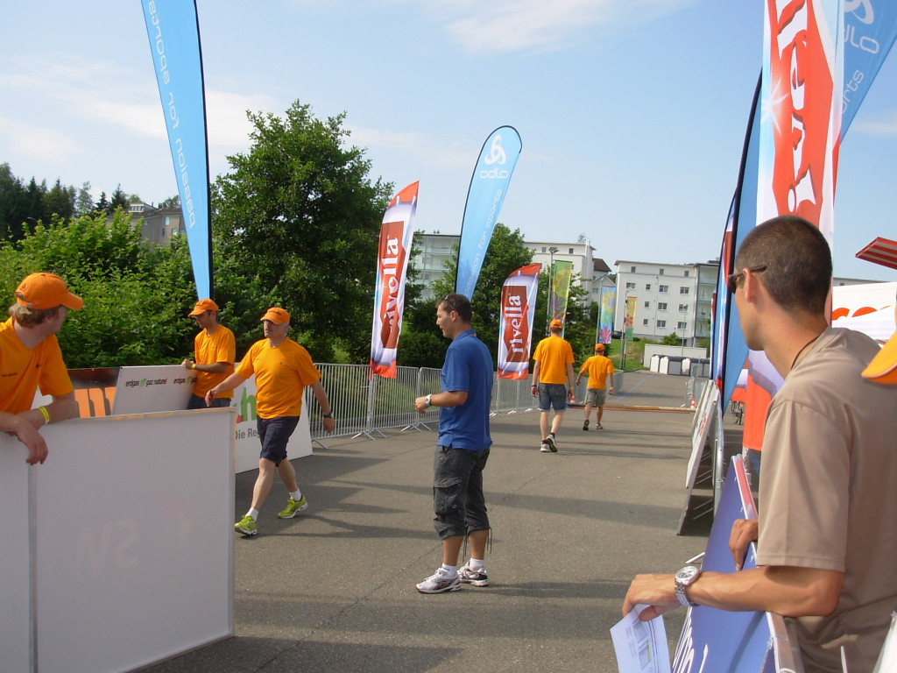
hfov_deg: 49.0
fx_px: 985
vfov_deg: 37.7
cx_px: 448
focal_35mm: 38
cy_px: 336
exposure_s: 1/886
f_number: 2.9
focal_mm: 6.3
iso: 50
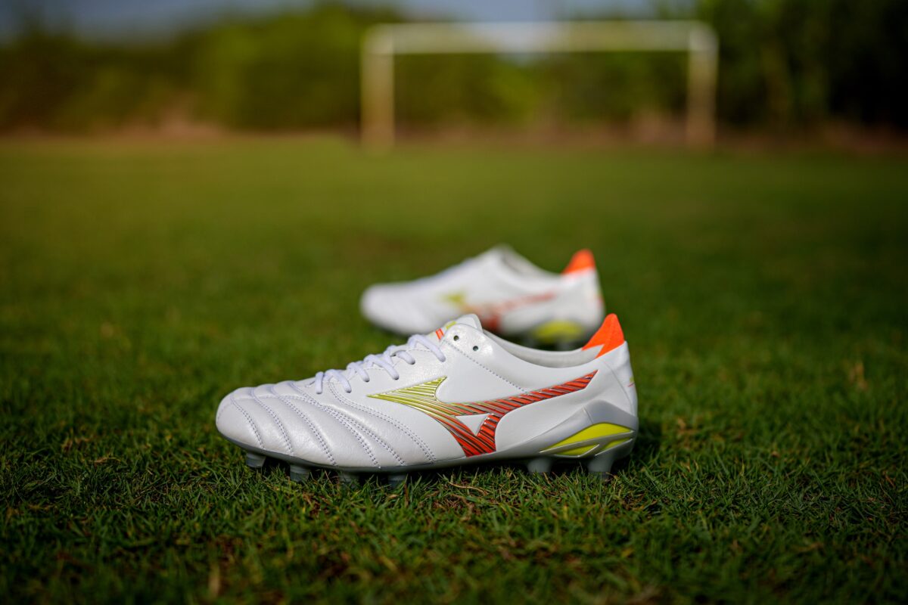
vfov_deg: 37.9
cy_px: 302
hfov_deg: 54.4
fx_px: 883
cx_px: 454
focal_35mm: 35
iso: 125
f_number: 1.4
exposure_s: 1/2000
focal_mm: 35
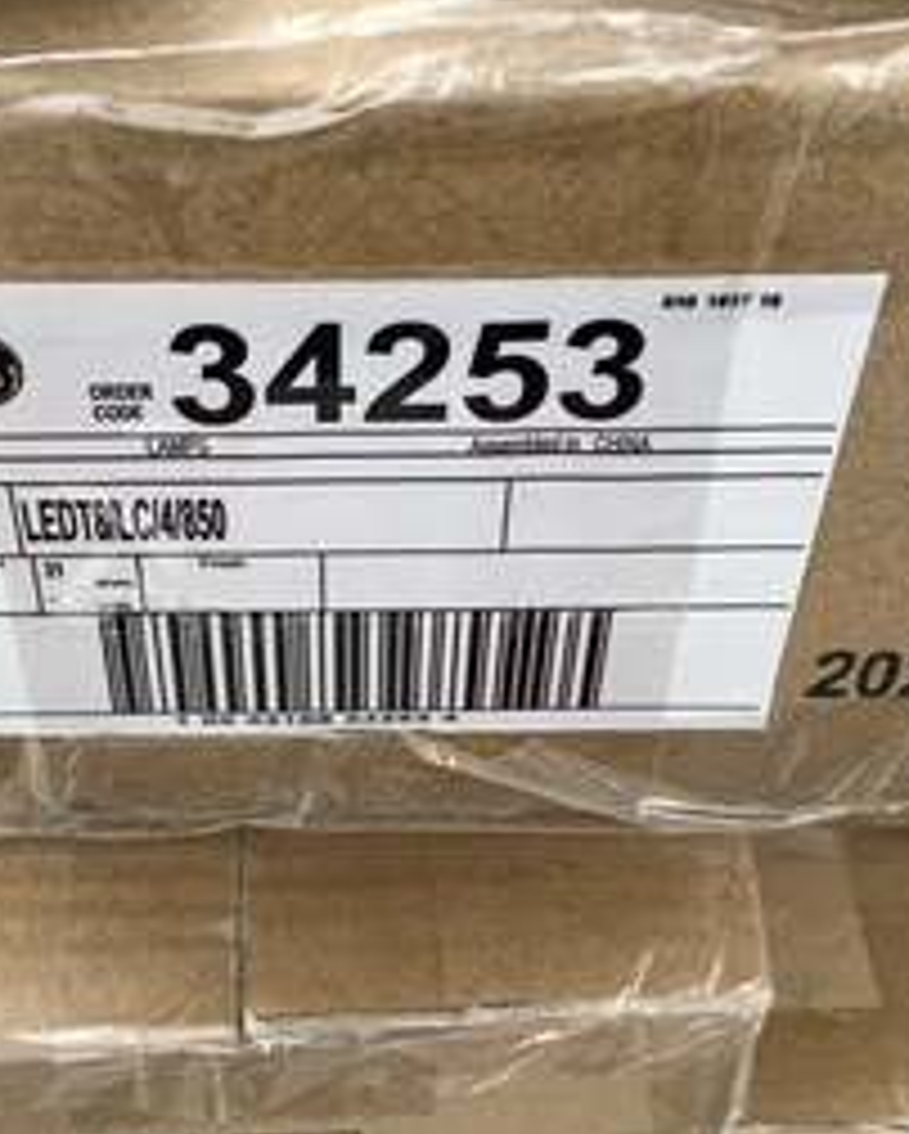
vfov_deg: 38.8
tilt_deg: -48.0
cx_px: 364
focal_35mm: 48
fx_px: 1612
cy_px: 567
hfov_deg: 31.4
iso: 25
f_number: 2.4
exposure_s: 1/476
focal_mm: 3.3
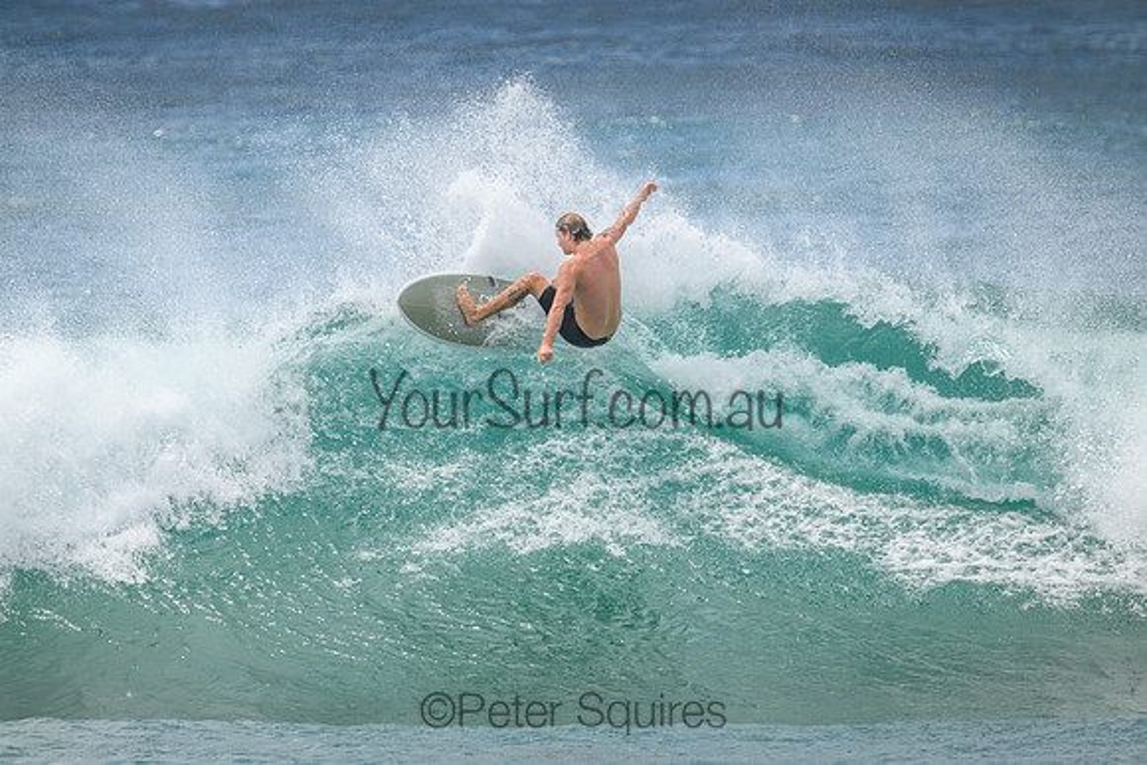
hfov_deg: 2.6
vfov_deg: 1.7
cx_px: 574
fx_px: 25494
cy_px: 382
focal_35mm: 800
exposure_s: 1/2000
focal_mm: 800
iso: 900
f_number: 11
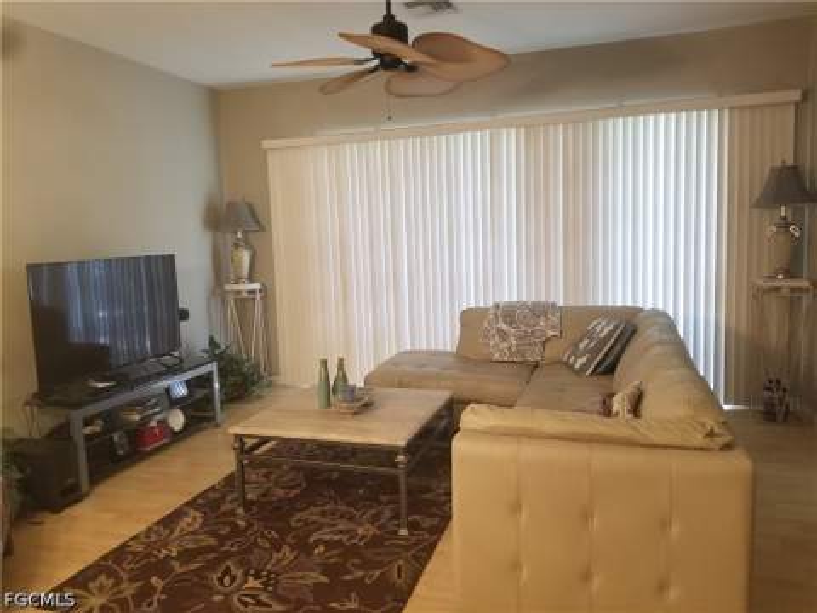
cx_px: 408
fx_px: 614
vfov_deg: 53.1
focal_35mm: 26
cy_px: 306
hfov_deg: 67.3
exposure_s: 1/30
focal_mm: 4.25
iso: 250
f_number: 1.7
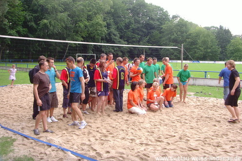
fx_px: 276
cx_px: 122
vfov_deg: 32.6
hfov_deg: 47.4
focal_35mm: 41
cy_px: 71
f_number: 3.5
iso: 100
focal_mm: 6.6
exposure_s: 1/90
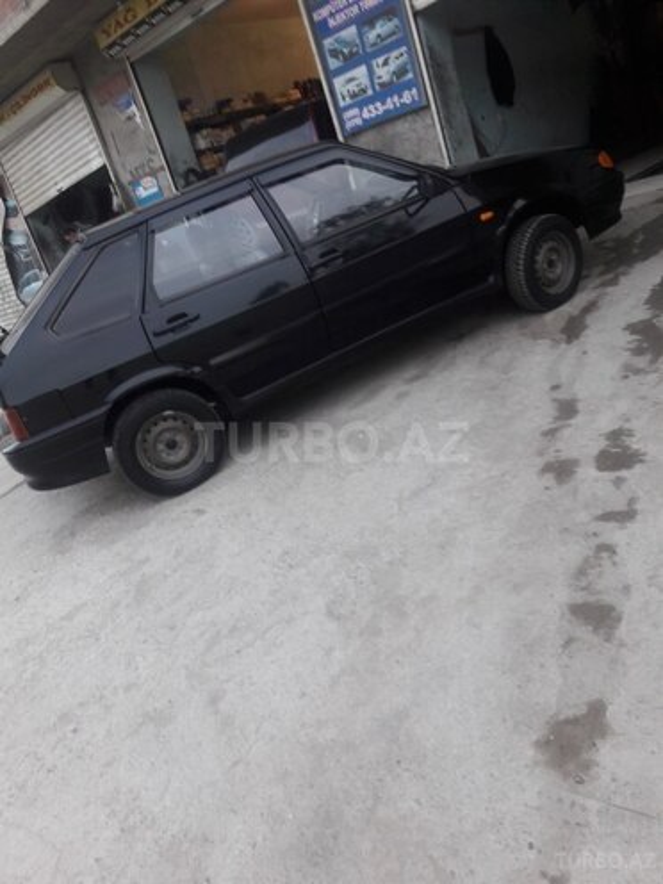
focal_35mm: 28
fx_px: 715
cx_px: 332
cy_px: 442
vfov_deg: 63.4
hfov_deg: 49.7
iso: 40
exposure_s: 1/33
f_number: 1.9
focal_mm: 3.7
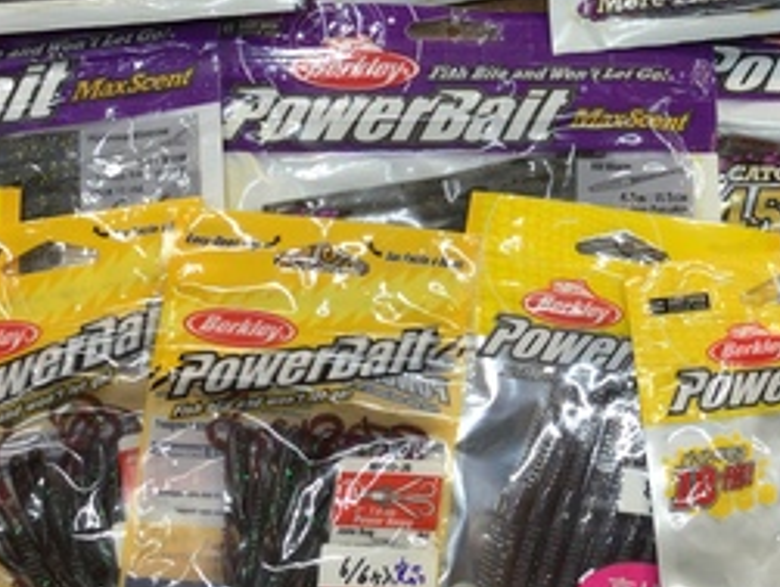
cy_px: 84
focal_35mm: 74
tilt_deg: -71.4
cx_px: 584
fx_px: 1670
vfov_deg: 19.7
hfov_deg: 26.0
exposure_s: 1/60
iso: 32
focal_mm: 3.3
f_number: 2.4
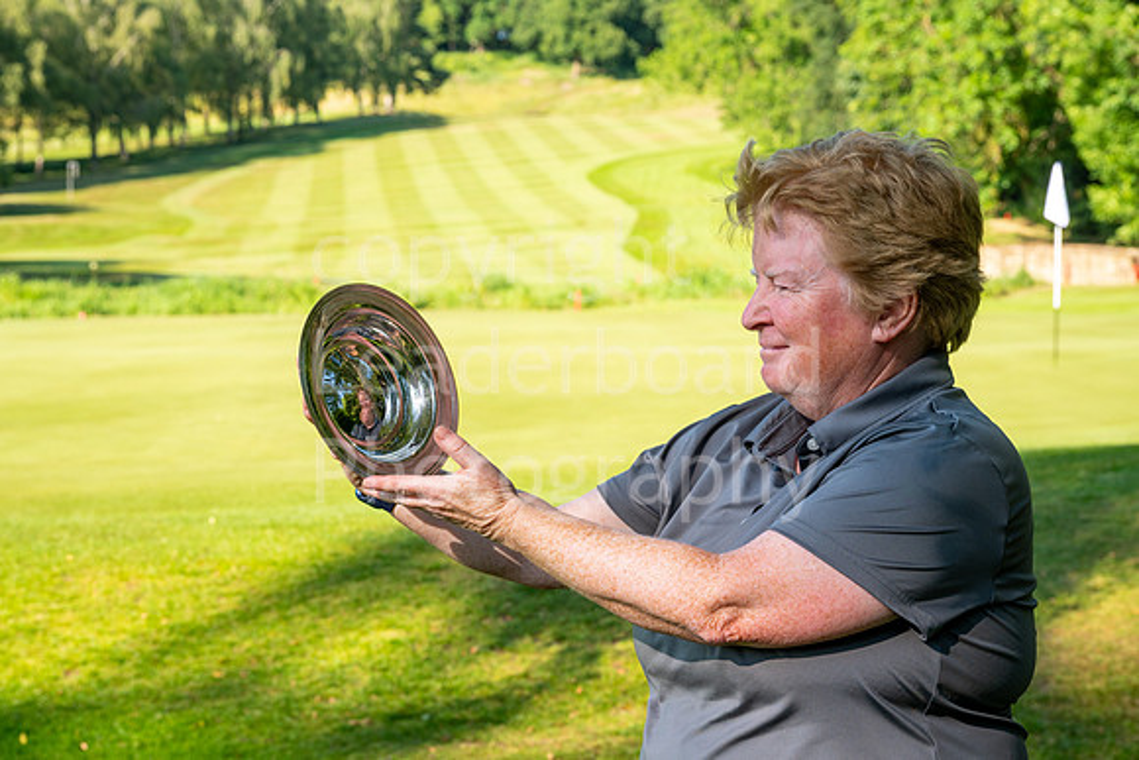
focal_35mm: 69
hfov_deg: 29.2
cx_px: 570
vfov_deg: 19.7
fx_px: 2183
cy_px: 380
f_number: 9
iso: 200
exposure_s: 1/250
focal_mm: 69
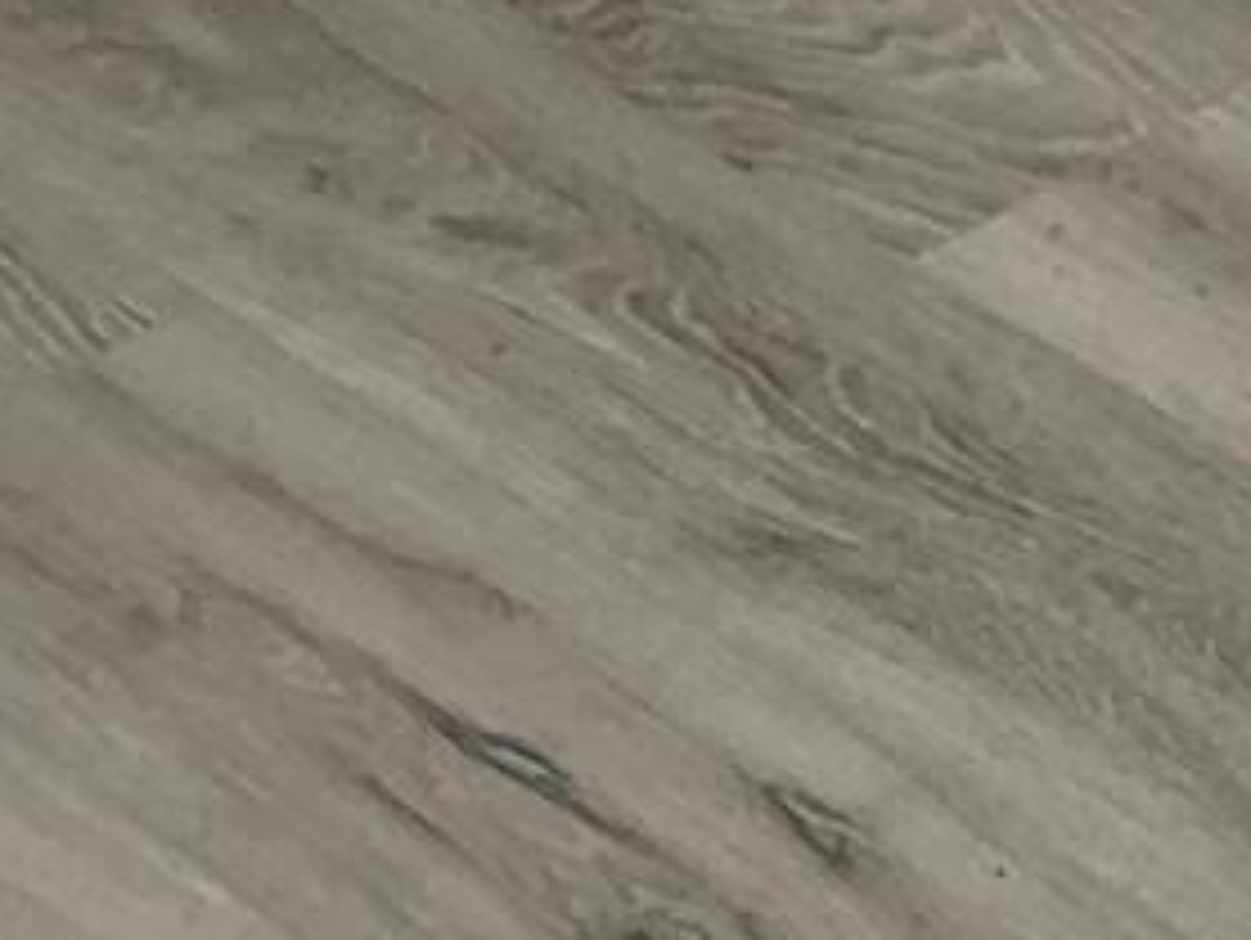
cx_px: 2732
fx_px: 5823
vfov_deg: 8.2
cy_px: -1606
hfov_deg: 10.9
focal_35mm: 161
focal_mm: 3
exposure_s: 1/60
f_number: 1.8
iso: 50
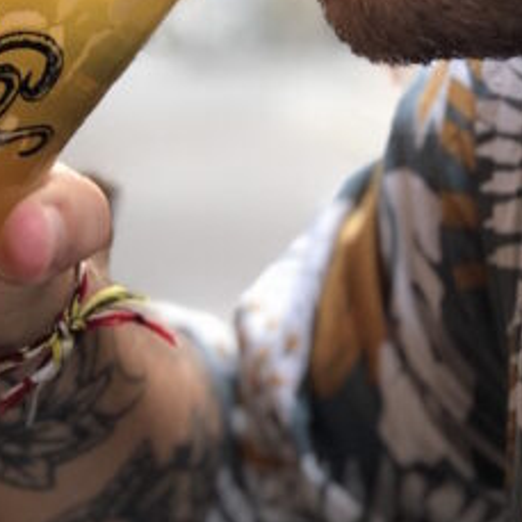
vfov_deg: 9.9
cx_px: 351
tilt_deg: -6.9
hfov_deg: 9.9
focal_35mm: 176
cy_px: 303
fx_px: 3003
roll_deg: -0.1
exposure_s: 1/33
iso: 250
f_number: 2.8
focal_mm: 6.6
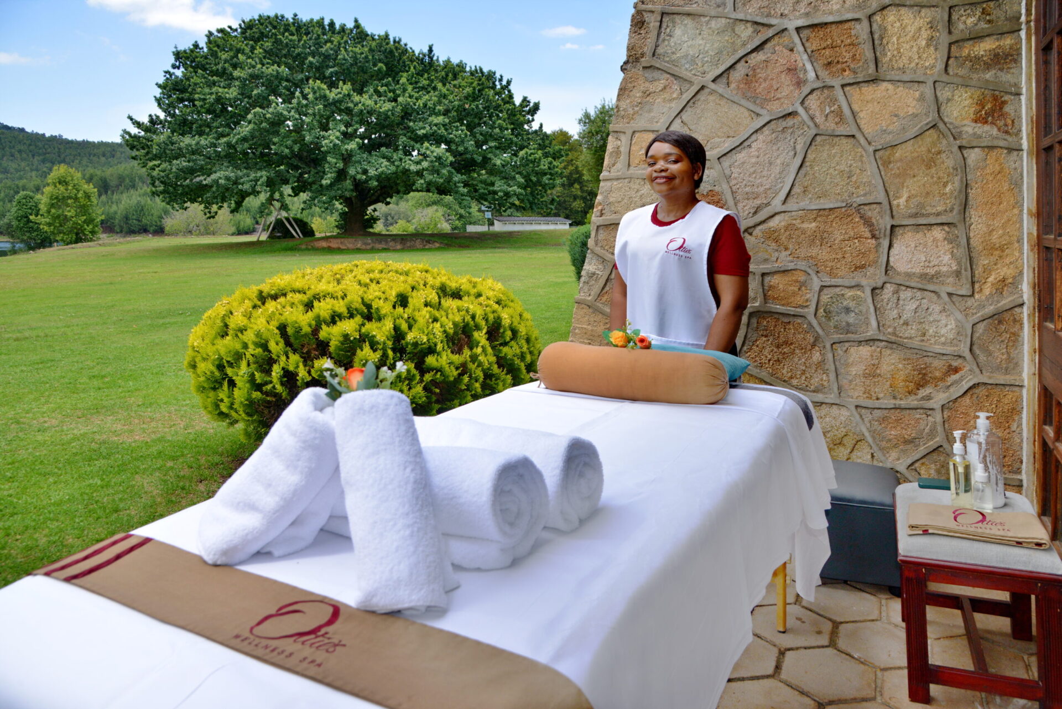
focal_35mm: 24
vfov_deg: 53.2
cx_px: 531
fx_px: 708
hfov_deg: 73.7
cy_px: 354
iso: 320
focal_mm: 24
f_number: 9
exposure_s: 1/250
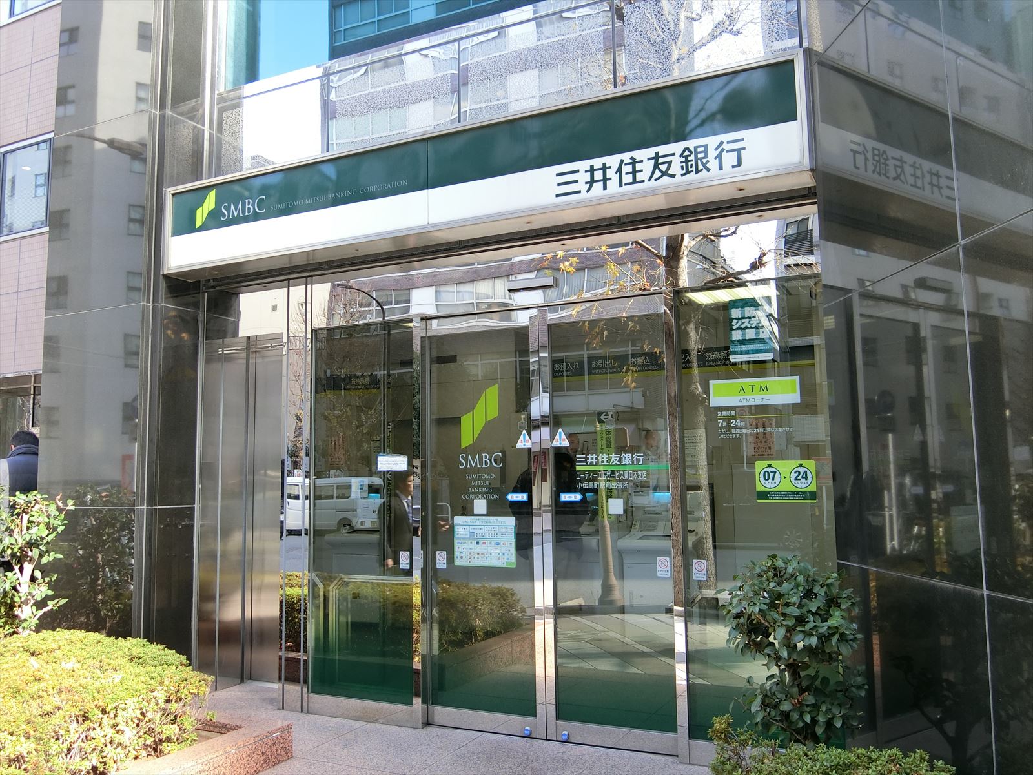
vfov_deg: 46.8
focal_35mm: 30
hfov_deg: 60.0
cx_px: 516
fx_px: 895
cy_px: 388
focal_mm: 6.4
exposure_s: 1/125
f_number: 3.3
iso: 125
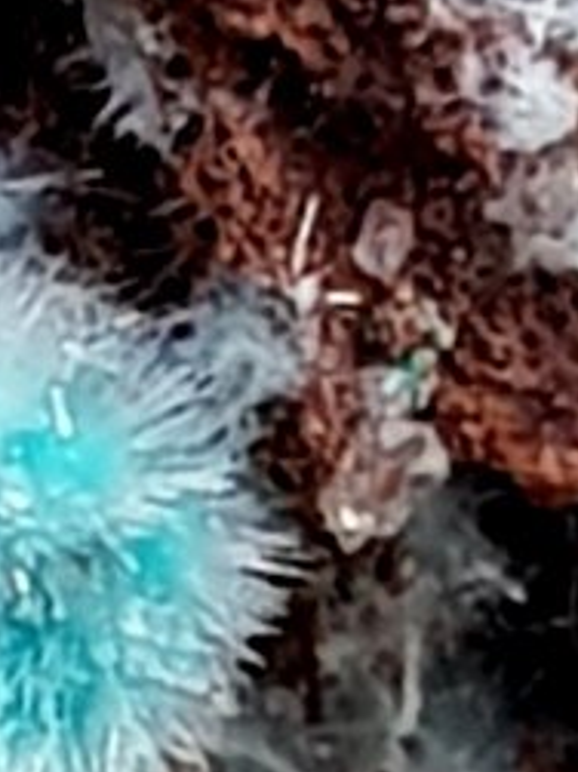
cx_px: -169
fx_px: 1849
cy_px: 557
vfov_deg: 23.4
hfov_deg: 16.8
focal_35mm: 83
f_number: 1.7
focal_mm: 4.2
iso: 40
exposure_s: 1/329
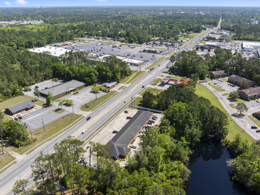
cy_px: 101
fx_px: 210
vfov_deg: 49.7
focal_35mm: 28
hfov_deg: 63.5
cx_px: 134
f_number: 5
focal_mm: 12.29
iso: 100
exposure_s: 1/500
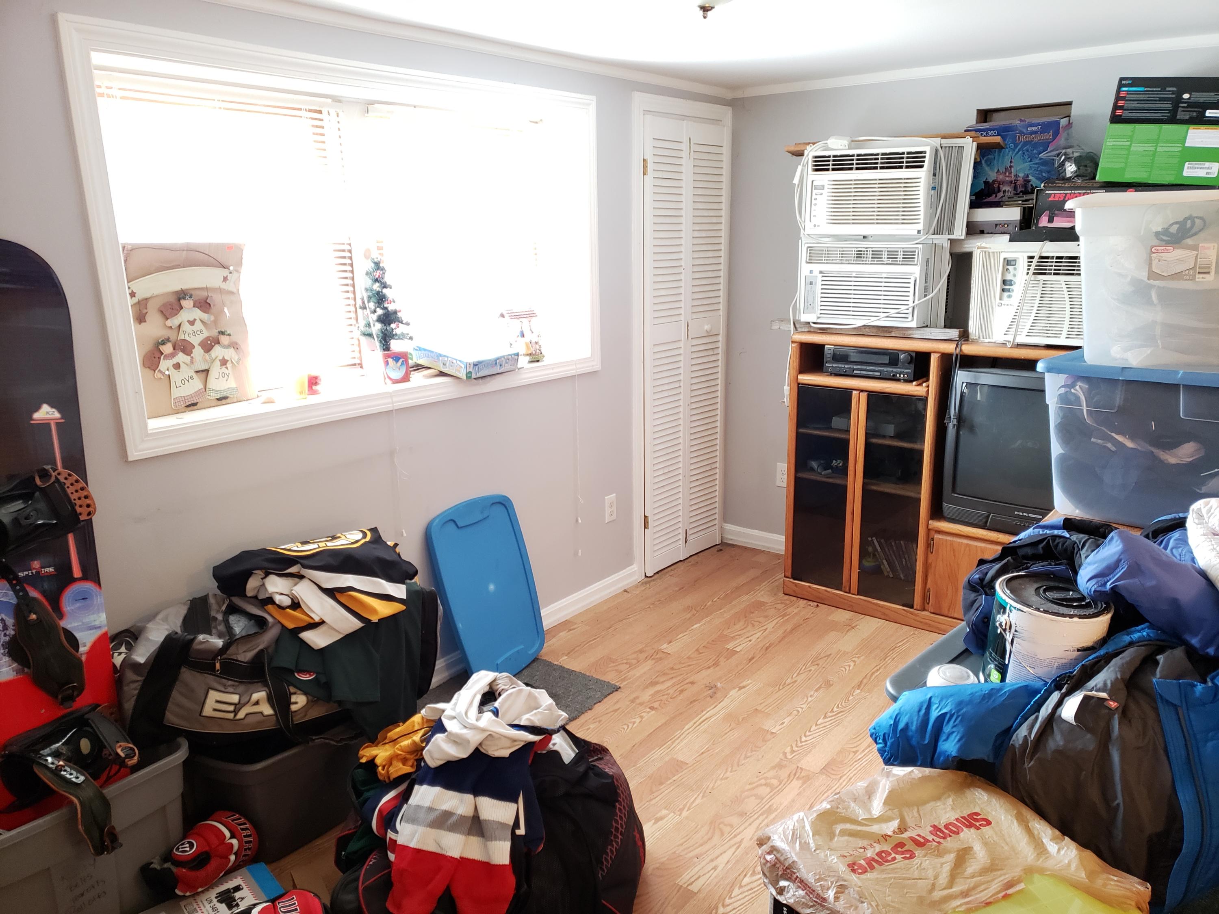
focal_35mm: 26
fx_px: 916
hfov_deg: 67.3
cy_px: 457
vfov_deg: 53.1
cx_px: 610
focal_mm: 4.3
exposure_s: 1/24
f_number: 1.5
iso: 250
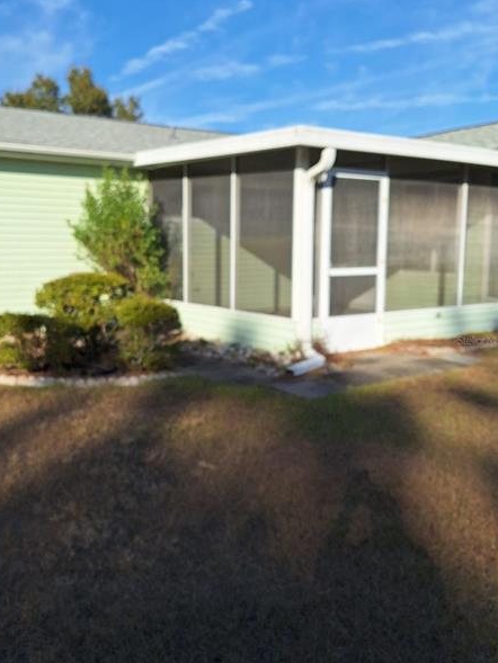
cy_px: 340
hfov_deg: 46.4
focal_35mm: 30
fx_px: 575
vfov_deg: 59.9
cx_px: 184
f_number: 1.8
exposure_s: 1/3704
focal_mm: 5.54
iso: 40
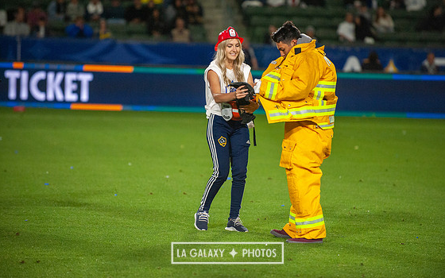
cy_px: 133
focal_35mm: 211
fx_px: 2559
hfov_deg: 9.9
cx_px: 227
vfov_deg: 6.2
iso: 3200
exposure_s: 1/2500
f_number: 2.8
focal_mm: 200
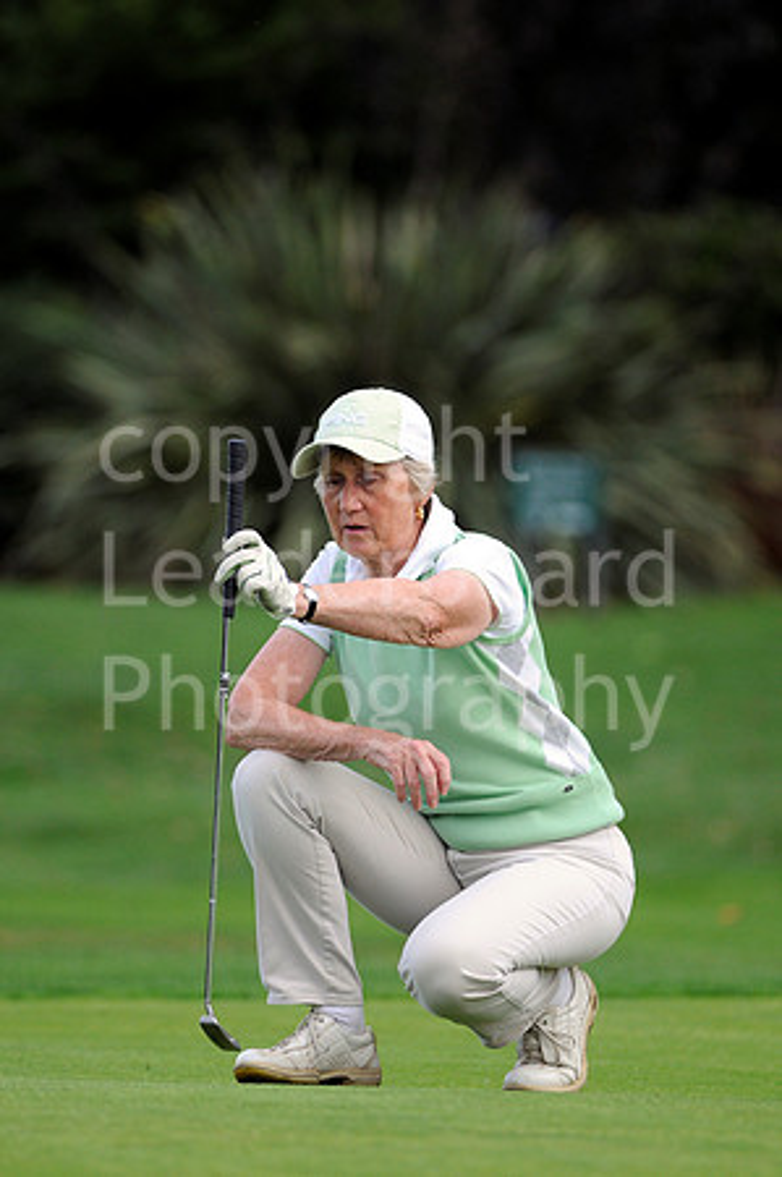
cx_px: 391
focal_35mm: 450
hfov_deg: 3.0
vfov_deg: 4.6
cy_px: 588
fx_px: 14695
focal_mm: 300
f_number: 4
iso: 560
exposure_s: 1/800
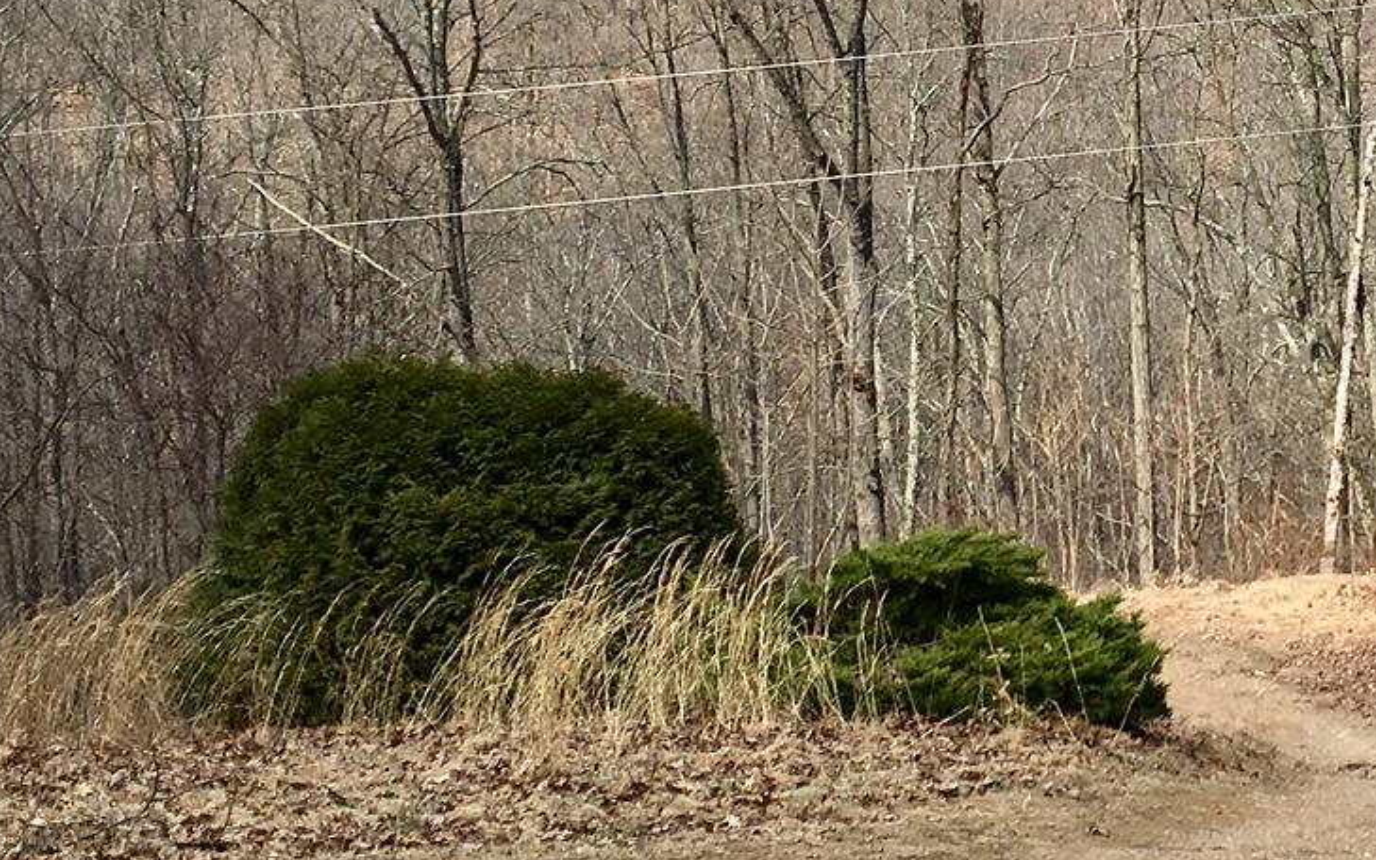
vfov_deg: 15.3
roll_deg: +0.1
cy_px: 298
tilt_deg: -8.0
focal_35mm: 85
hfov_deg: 23.5
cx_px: 1314
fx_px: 3188
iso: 25
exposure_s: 1/1399
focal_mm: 4.15
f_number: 2.2
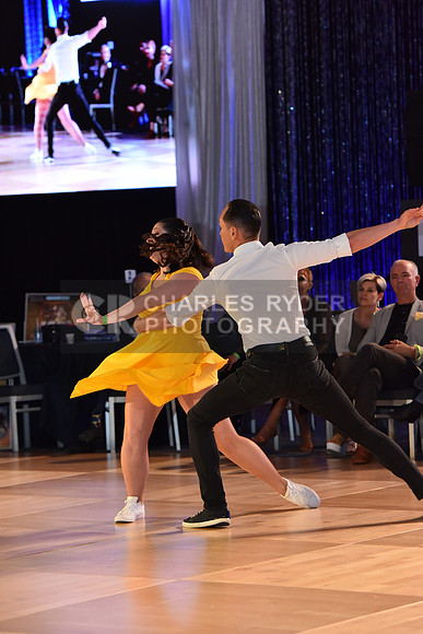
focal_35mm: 125
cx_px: 212
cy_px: 317
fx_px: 2202
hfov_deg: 11.0
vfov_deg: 16.4
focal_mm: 125
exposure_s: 1/250
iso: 2000
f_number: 4.5
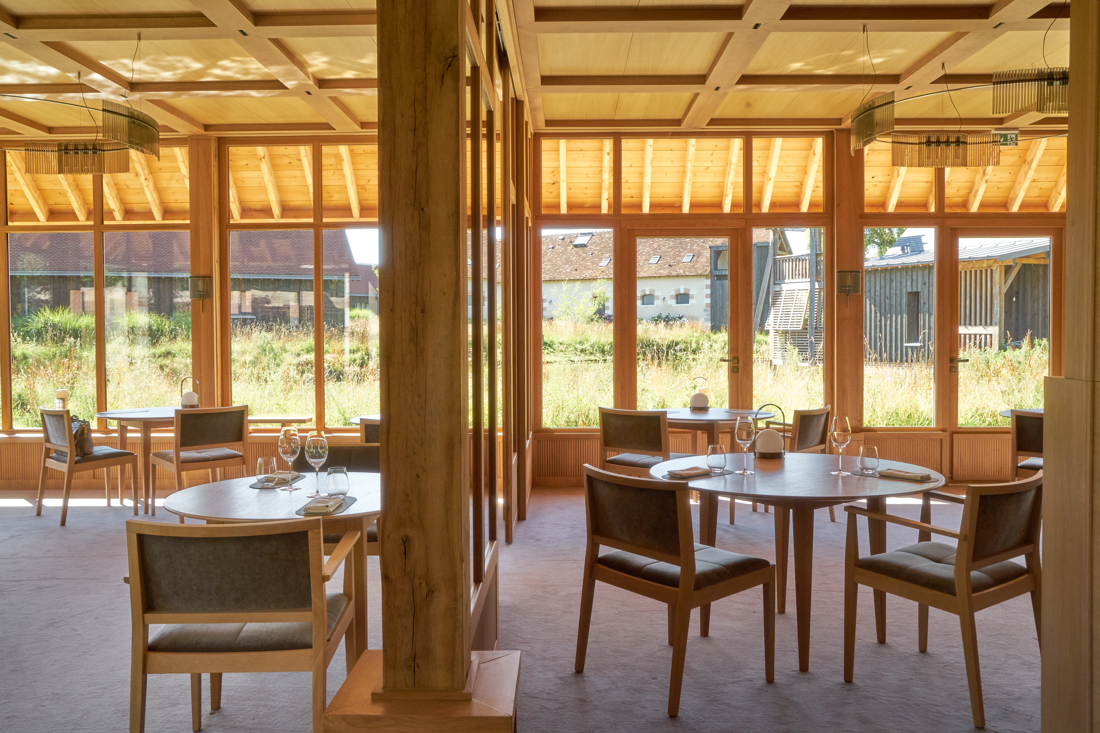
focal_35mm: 30
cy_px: 366
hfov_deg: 61.9
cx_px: 550
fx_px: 917
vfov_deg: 43.6
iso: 640
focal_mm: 30
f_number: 16
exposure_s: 1/80
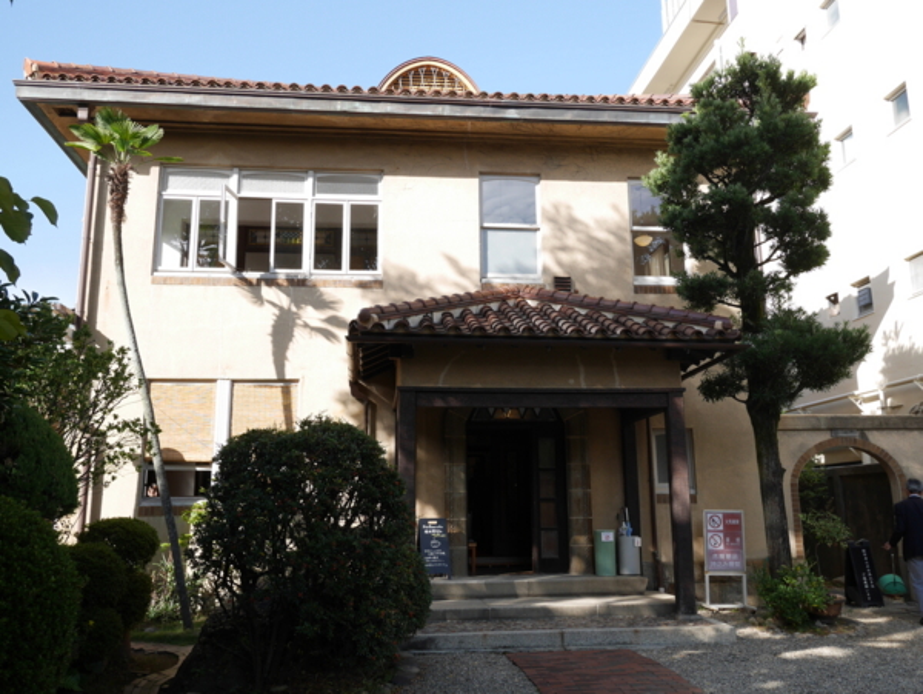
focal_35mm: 32
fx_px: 854
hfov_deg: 56.8
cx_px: 462
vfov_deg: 44.2
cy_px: 347
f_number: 5.6
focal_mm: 16
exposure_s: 1/250
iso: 200
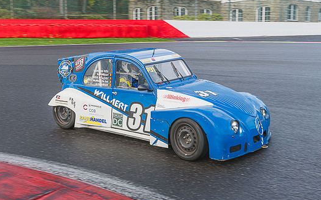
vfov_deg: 29.8
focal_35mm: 43
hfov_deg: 46.2
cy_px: 100
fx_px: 376
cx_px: 167
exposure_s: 1/250
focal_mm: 38
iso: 200
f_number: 5.6
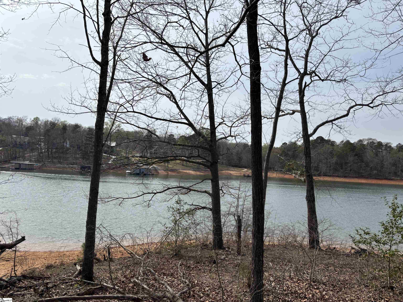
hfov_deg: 67.3
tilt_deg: +2.7
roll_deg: -3.1
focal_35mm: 26
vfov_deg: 53.1
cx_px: 202
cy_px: 151
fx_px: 303
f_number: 1.6
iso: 50
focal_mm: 5.96
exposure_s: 1/5348
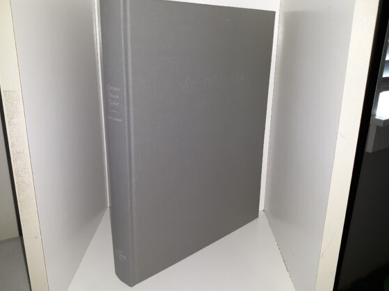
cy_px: 143
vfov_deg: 46.8
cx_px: 187
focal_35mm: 30
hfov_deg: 59.9
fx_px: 337
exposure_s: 1/120
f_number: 1.7
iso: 80
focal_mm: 3.7
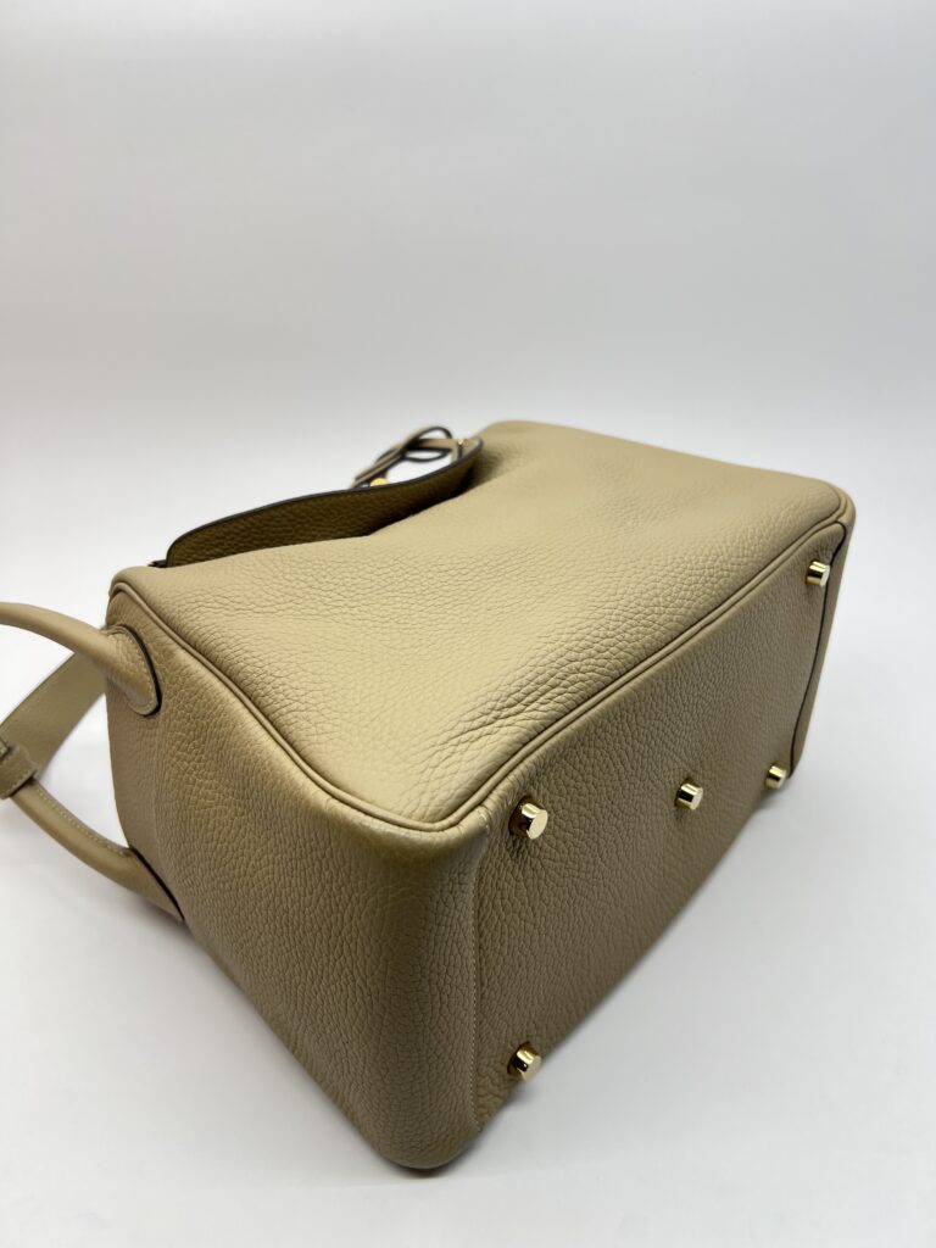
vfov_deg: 67.3
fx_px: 937
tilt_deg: -29.4
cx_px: 468
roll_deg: -0.2
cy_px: 624
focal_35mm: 26
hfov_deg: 53.1
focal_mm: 5.7
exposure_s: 1/148
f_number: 1.5
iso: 32
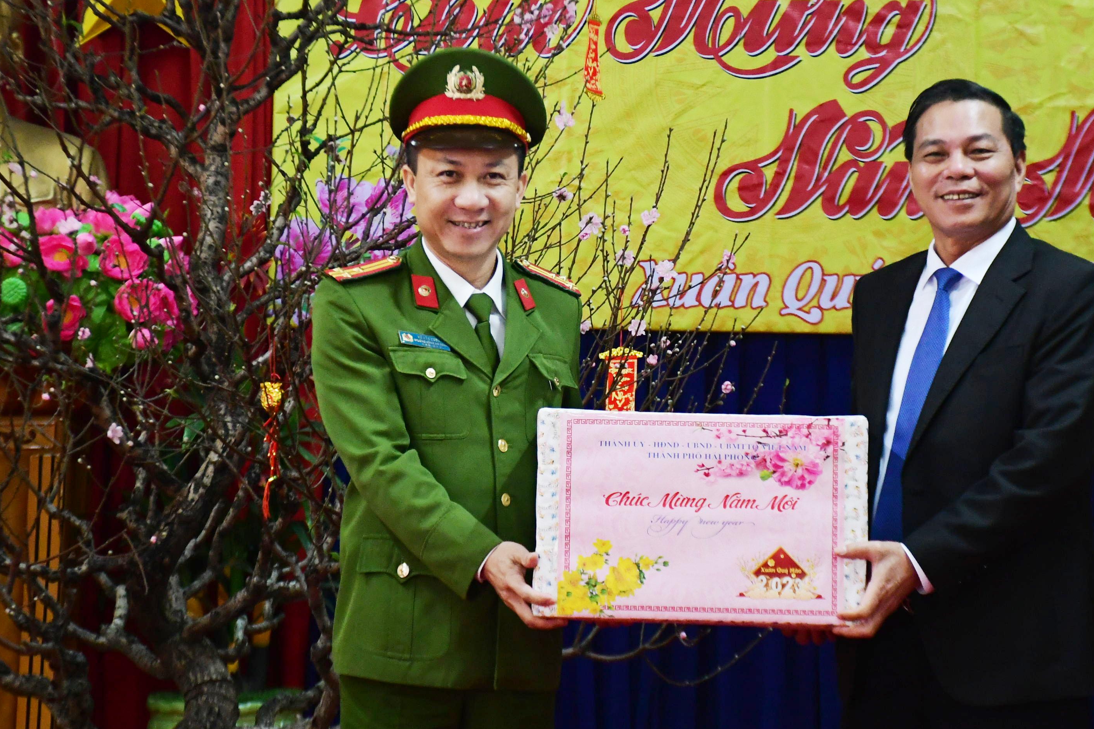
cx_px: 609
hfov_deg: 13.2
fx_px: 4740
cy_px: 339
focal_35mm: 156
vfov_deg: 8.8
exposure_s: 1/200
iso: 3200
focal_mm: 70
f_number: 5
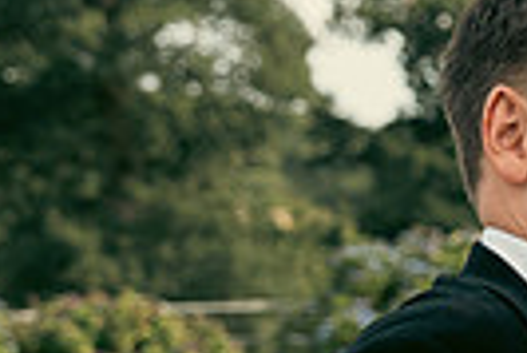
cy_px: 474
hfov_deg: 10.0
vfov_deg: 6.8
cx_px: 777
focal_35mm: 200
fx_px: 2931
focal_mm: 46
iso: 125
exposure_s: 1/640
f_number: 3.5
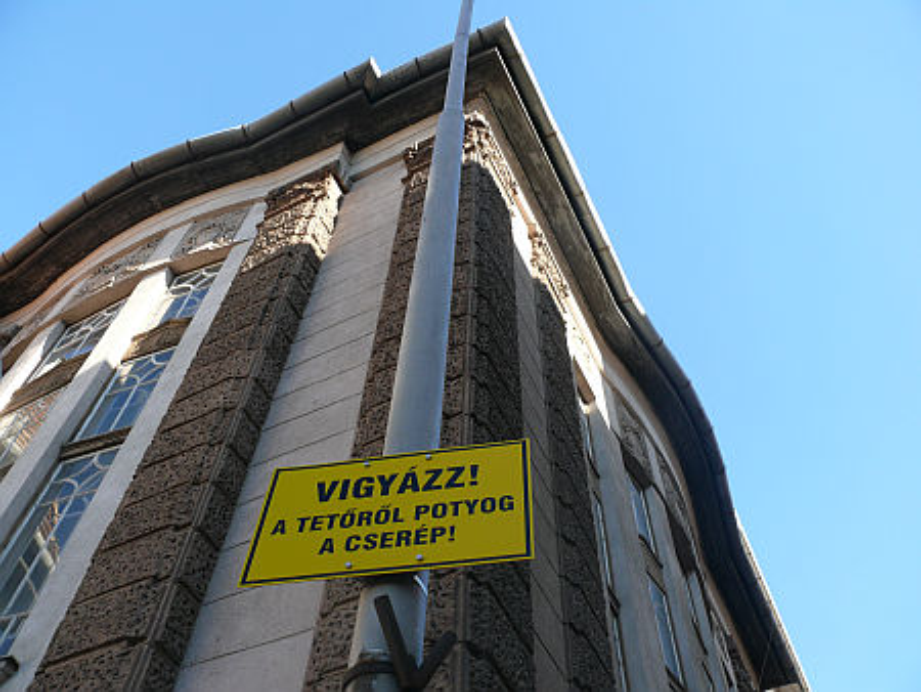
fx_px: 932
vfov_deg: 40.7
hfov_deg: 52.6
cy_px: 346
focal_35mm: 35
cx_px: 460
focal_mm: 7.4
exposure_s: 1/200
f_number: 4
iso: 100
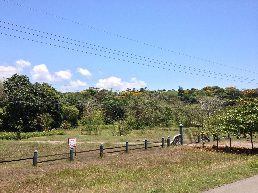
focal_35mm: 35
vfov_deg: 40.7
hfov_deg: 52.6
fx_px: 261
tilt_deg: +8.7
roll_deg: -1.1
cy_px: 96
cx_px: 129
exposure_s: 1/1314
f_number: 2.4
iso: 50
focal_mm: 4.28
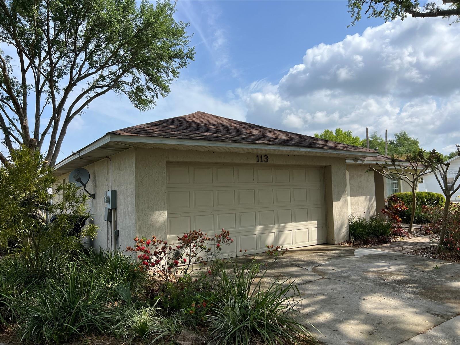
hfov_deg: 67.3
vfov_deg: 53.1
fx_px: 346
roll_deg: +2.0
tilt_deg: +2.0
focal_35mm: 26
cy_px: 172
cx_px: 230
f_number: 1.5
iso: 50
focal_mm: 5.7
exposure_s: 1/4444
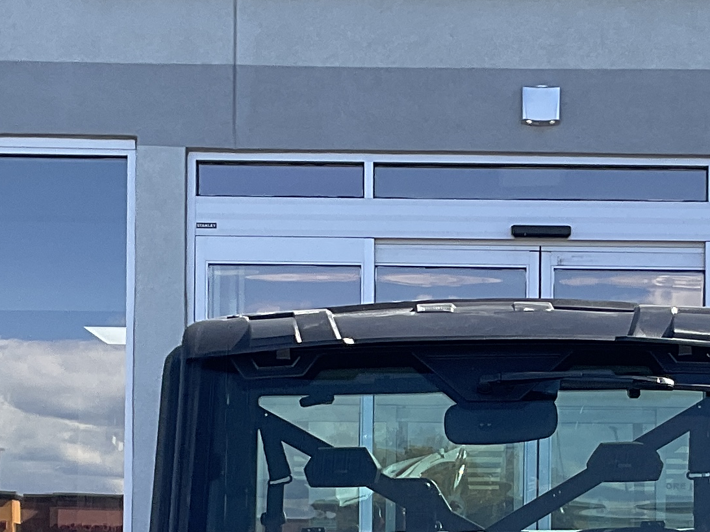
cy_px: 516
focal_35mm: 107
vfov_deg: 13.7
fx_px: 2195
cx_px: 511
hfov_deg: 18.3
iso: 16
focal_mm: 3
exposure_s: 1/486
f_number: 1.8
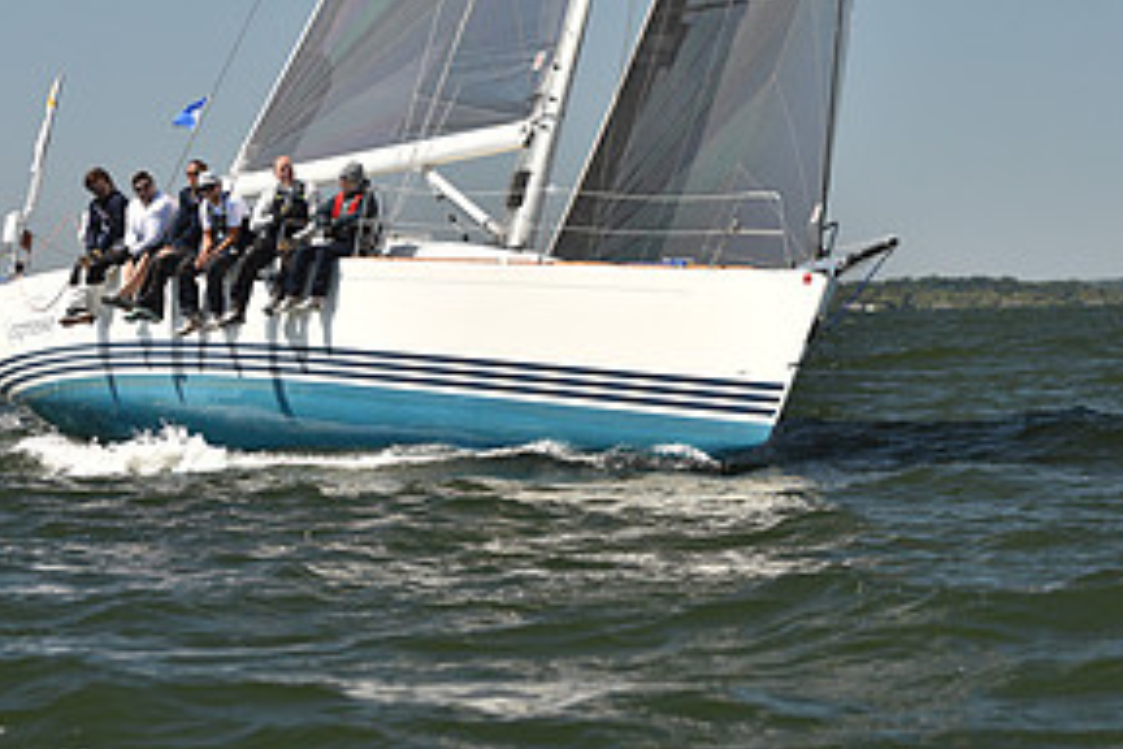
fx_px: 5147
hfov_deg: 12.4
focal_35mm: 165
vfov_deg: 8.3
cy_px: 193
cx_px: 659
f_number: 3.5
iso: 250
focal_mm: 82
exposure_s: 1/1250
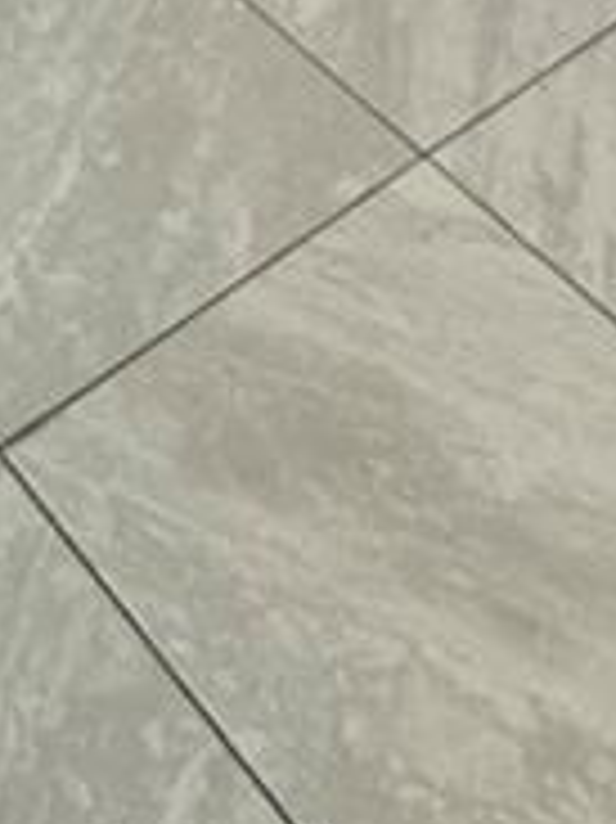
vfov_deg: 12.8
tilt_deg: -4.6
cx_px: -157
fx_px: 2185
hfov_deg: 15.4
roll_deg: -0.3
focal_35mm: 92
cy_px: -1414
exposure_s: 1/120
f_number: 2.2
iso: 250
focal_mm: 2.22
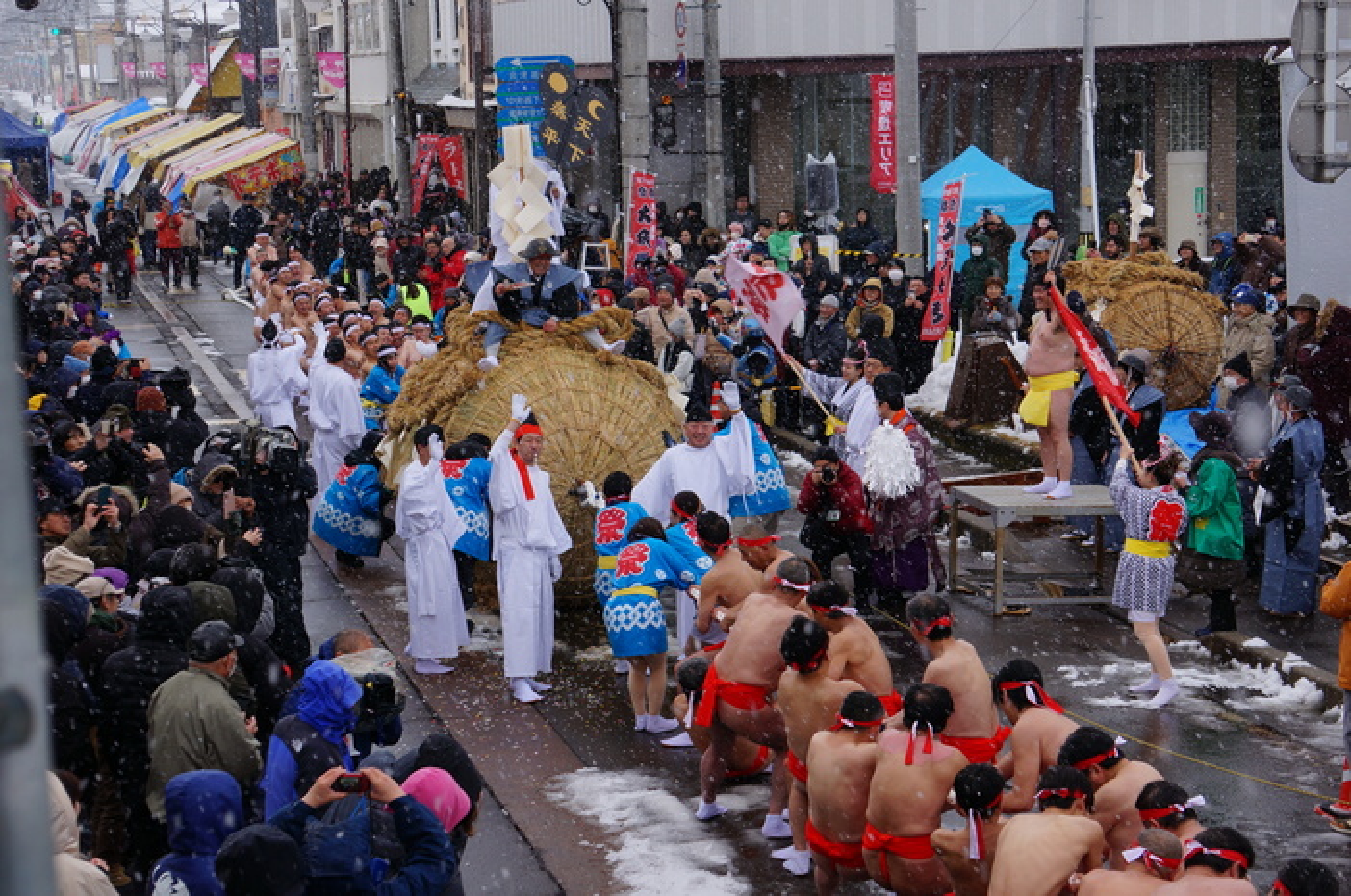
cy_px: 448
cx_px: 676
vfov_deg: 16.5
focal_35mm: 82
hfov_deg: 24.6
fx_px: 3092
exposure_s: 1/125
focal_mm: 55
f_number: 8
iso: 100
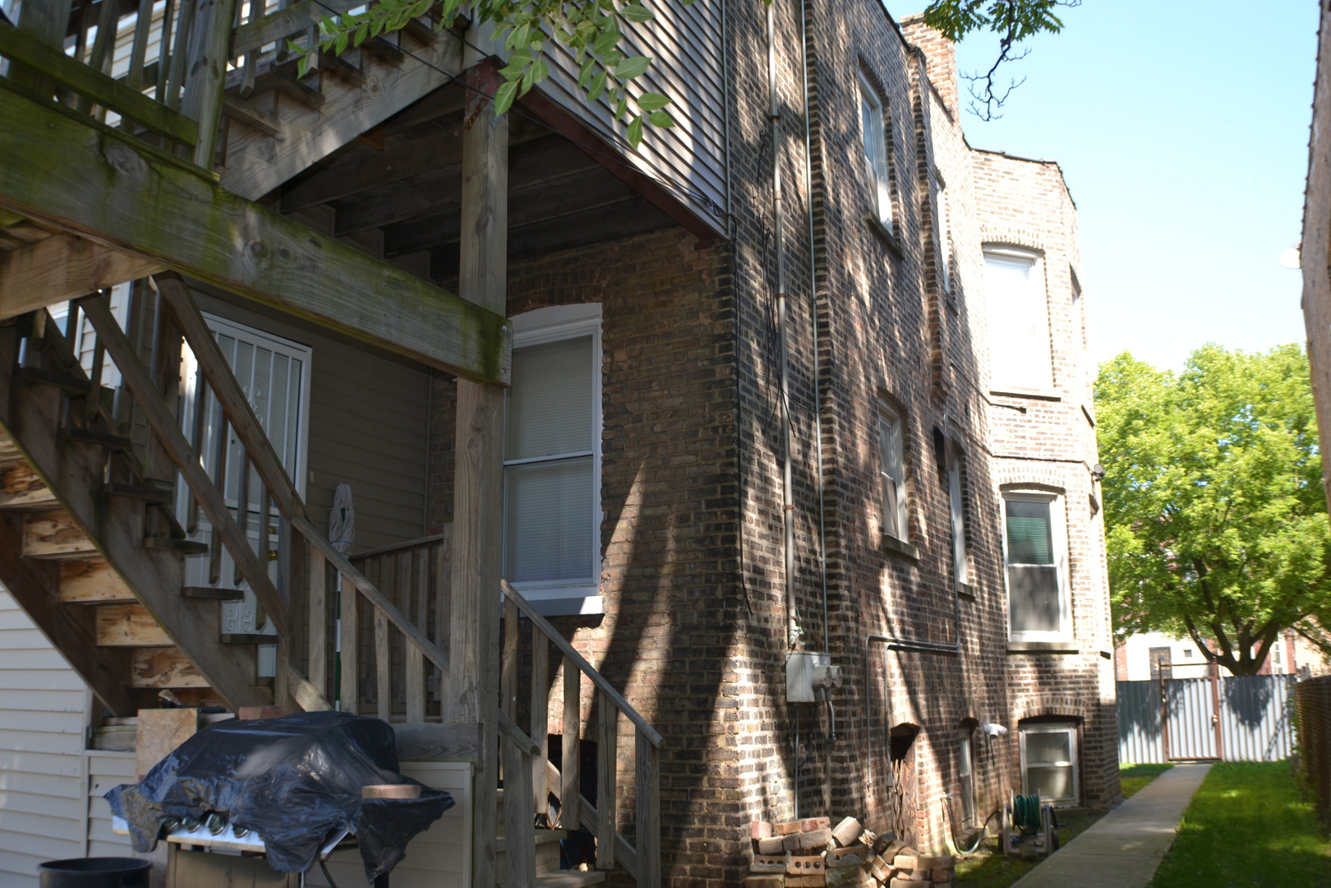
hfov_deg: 49.6
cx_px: 666
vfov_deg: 34.2
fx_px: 1442
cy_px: 444
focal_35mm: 39
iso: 100
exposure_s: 1/125
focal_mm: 26
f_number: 4.2
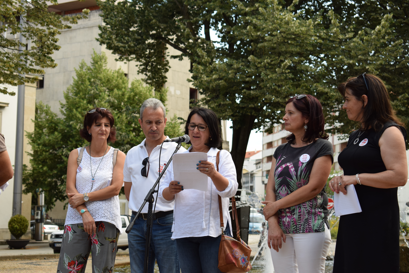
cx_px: 204
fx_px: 937
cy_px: 136
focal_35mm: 82
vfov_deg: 16.6
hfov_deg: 24.6
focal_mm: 55
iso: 400
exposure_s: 1/125
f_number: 5.6
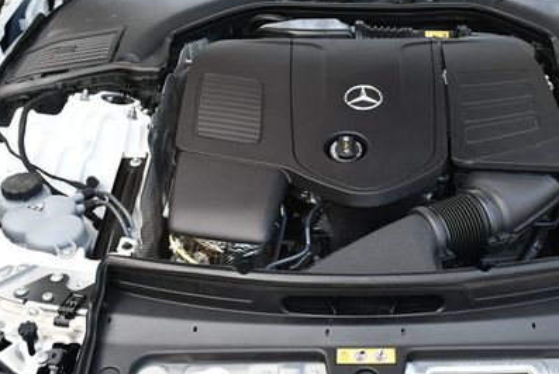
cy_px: 160
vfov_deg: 23.4
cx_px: 379
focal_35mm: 58
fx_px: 902
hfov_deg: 34.1
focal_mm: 18
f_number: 5
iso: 400
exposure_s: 1/250
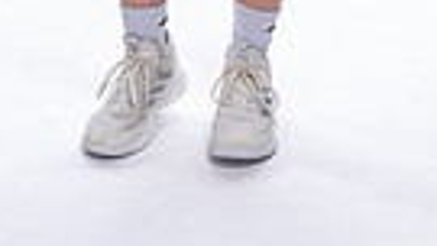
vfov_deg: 6.5
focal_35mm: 175
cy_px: -437
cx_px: 214
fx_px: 2028
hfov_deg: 12.3
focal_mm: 50
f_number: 5.6
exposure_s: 1/250
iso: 400
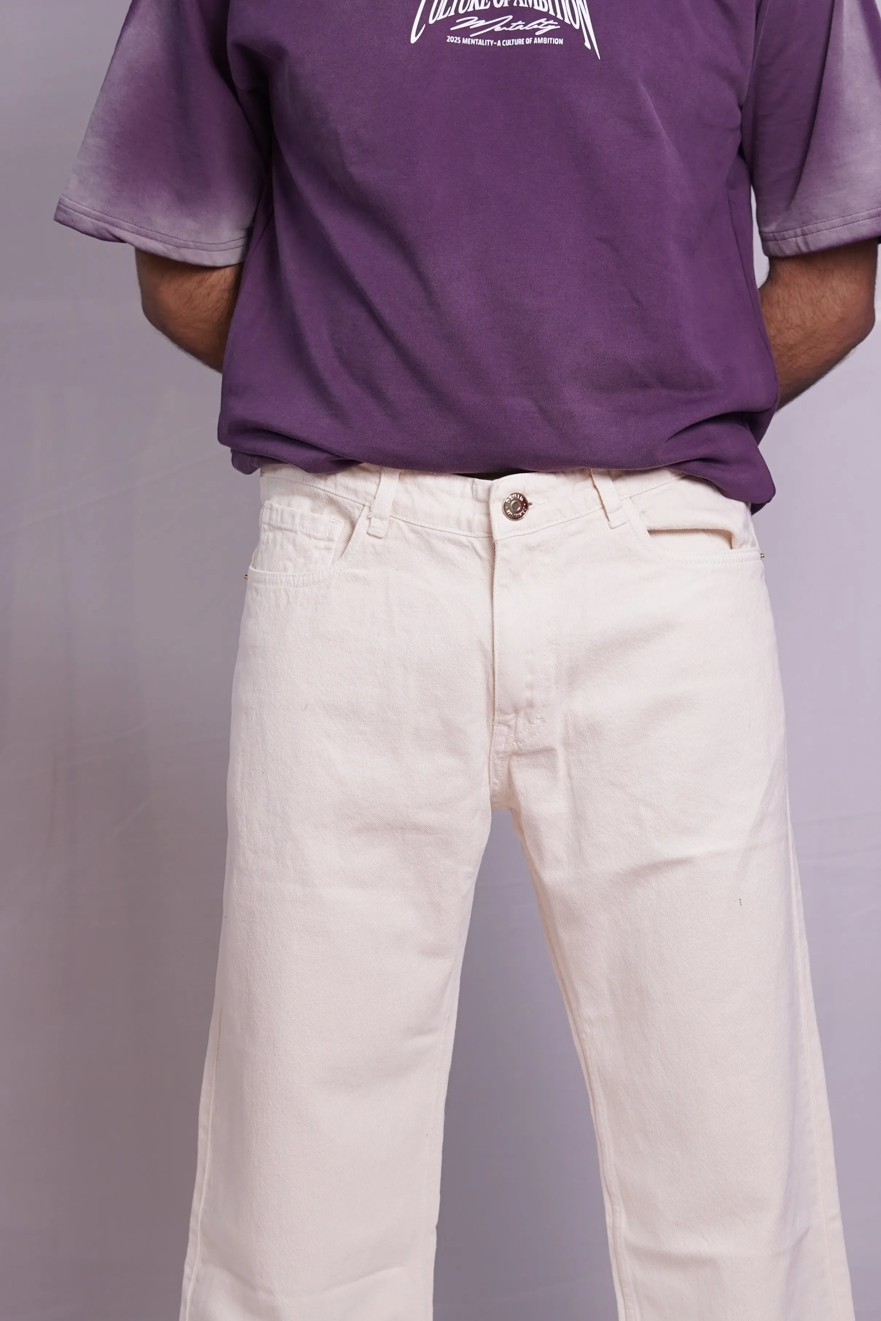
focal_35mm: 83
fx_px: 3046
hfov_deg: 16.4
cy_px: 841
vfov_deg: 24.4
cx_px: 573
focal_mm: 50
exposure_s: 1/100
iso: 500
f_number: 3.5
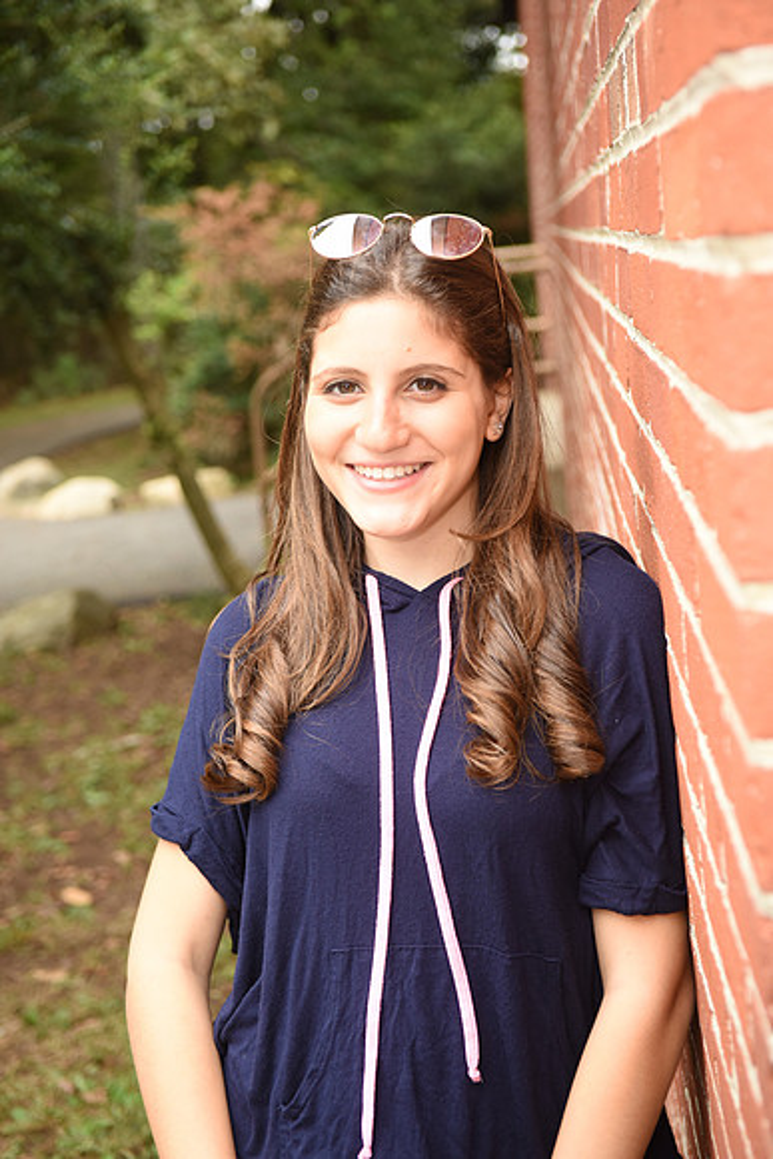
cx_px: 386
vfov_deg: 36.2
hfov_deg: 24.6
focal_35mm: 55
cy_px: 580
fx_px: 1770
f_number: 4.5
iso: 500
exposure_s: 1/200
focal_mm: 55
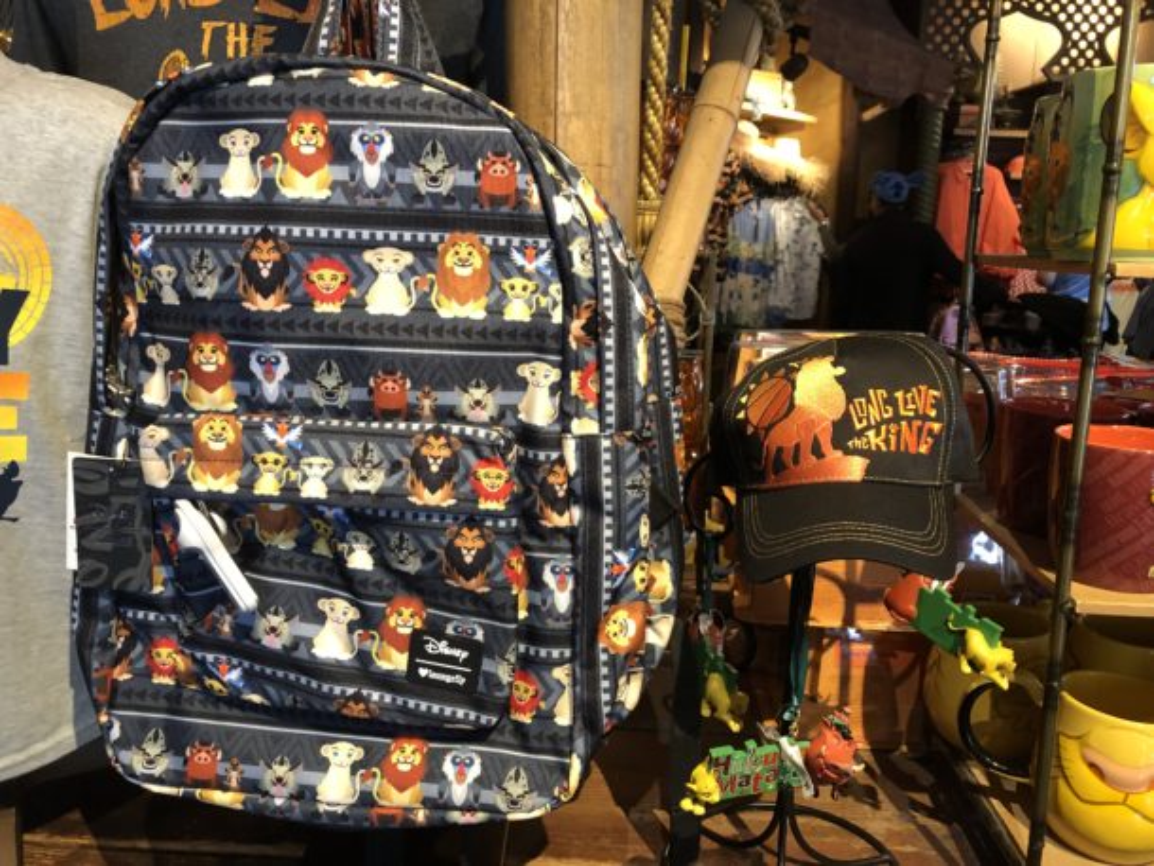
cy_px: 433
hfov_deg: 63.4
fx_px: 934
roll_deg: -1.2
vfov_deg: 49.8
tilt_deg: -11.1
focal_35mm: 28
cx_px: 577
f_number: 1.8
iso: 100
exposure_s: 1/13
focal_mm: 3.99
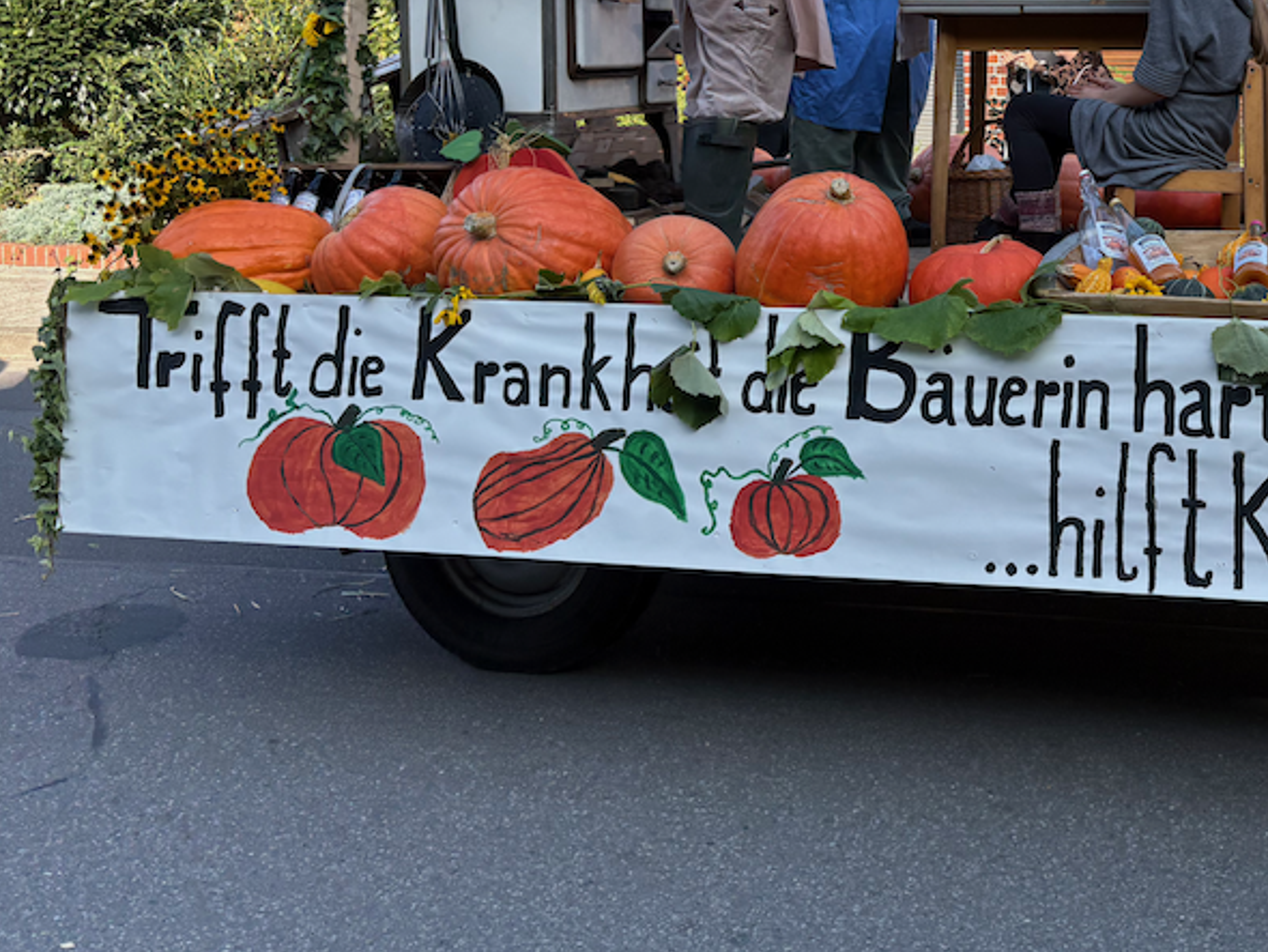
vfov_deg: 29.9
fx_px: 1722
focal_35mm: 47
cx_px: 1110
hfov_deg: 38.0
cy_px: 133
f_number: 1.6
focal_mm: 5.96
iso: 50
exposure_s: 1/1064
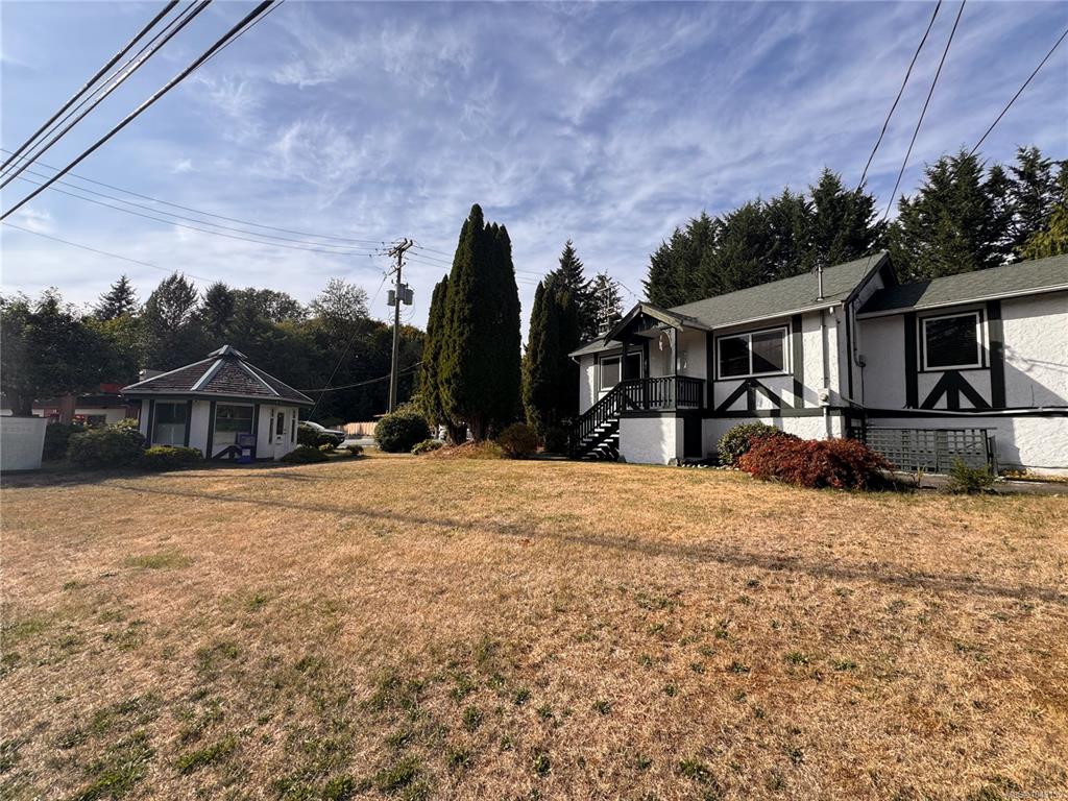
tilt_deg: +4.2
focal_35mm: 14
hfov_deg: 102.1
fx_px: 432
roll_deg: -0.3
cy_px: 400
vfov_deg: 85.7
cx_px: 534
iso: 50
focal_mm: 2.22
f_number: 2.2
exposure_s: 1/1370
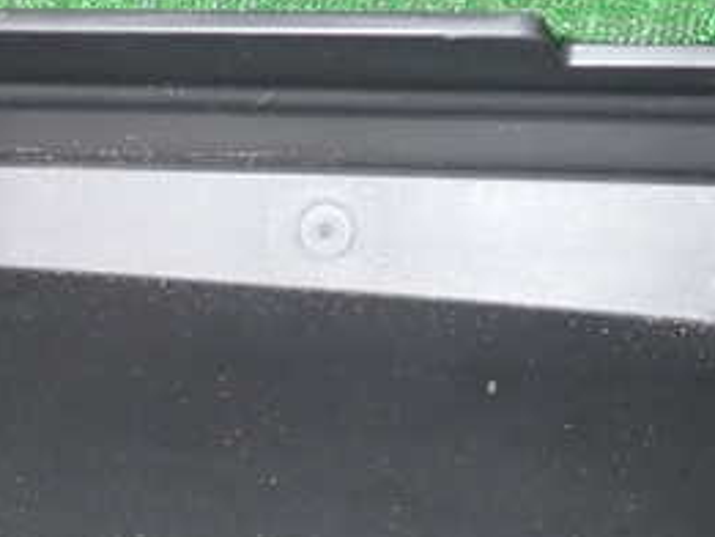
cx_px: 290
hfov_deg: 28.1
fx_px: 1426
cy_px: 427
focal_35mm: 69
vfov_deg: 21.1
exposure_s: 1/30
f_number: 2.3
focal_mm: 5.4
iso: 200
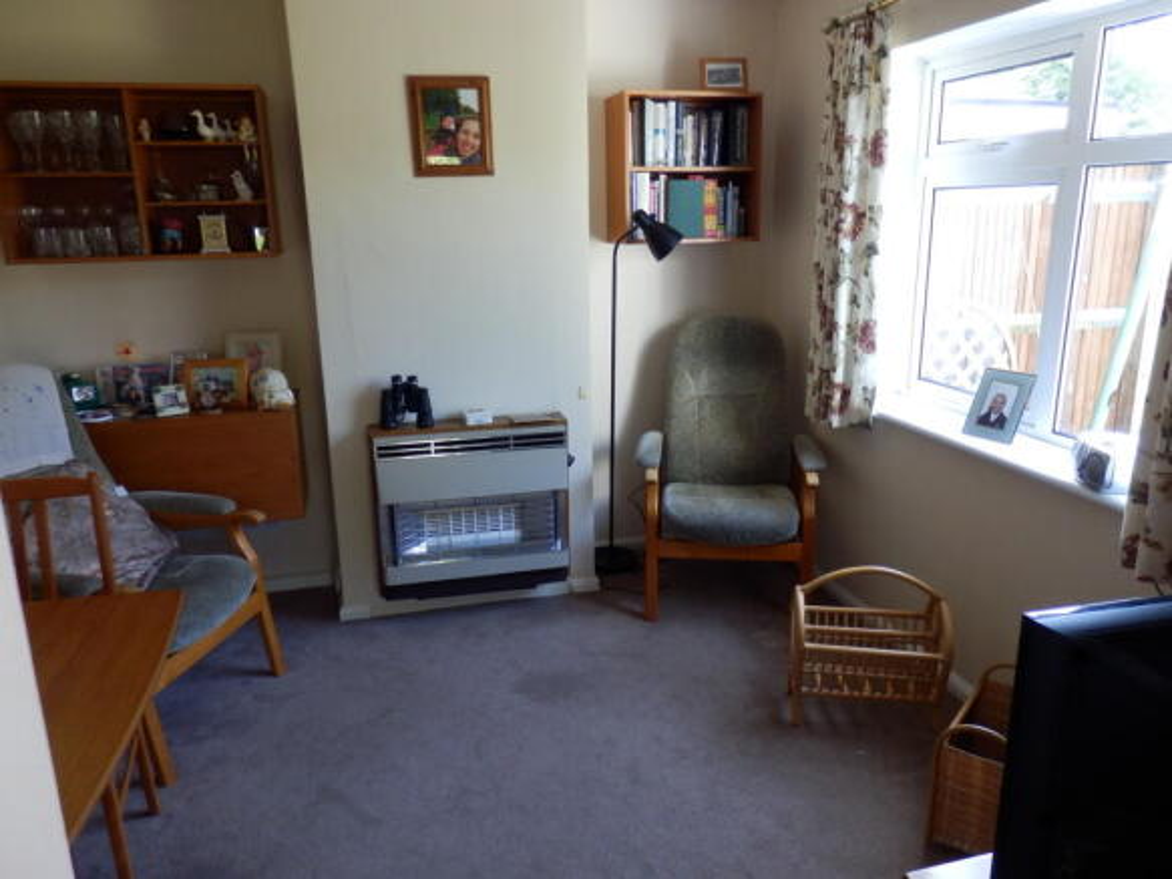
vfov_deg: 54.9
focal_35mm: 25
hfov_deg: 69.4
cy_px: 440
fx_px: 846
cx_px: 586
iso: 160
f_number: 3
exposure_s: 1/30
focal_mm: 4.5
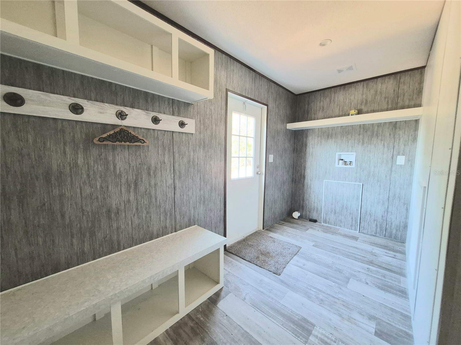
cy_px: 172
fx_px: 173
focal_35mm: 13
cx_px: 230
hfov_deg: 106.2
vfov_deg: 89.9
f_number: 2.2
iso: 500
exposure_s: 1/60.2
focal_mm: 1.74
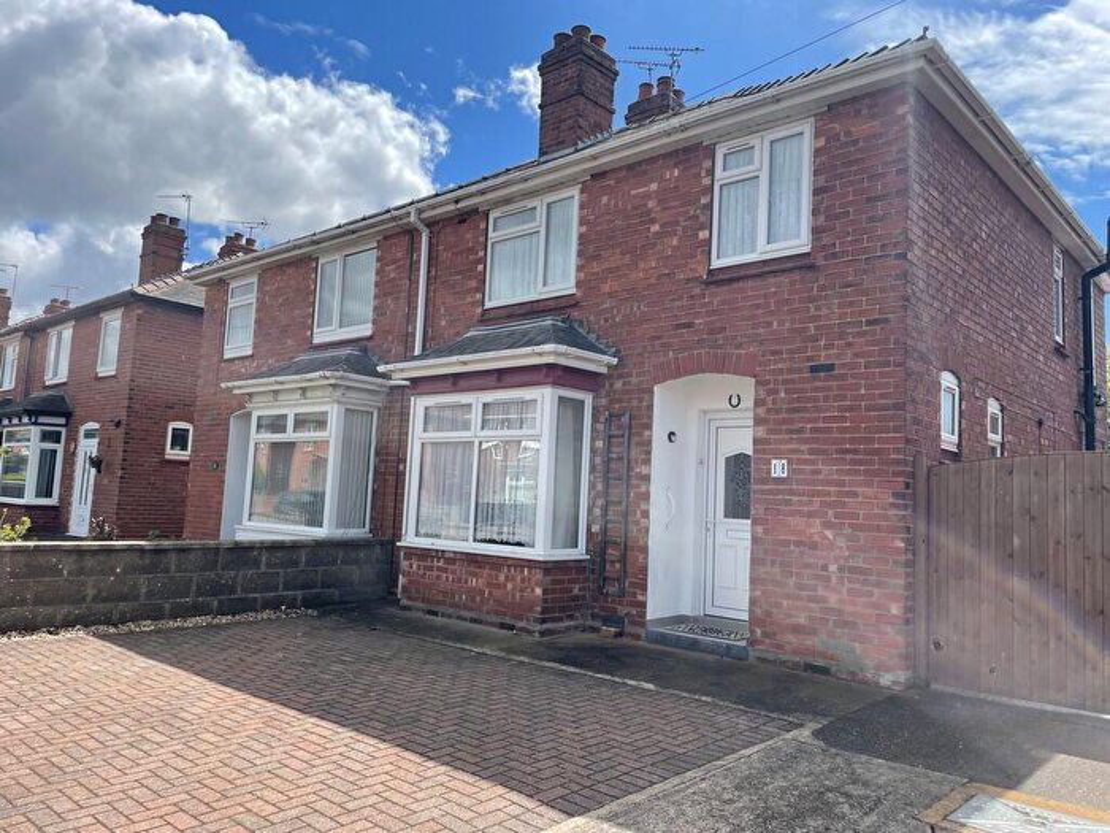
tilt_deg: +7.5
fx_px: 834
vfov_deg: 53.1
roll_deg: -2.8
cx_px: 555
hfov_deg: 67.3
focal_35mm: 26
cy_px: 416
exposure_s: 1/2747
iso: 32
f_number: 1.6
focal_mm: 4.2
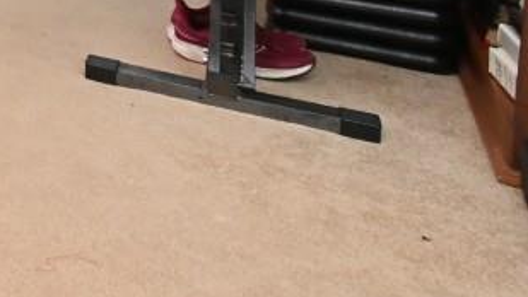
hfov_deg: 23.3
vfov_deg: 16.2
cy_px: -261
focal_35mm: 61
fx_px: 854
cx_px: -359
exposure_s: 1/60
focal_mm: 10
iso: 450
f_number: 4.5
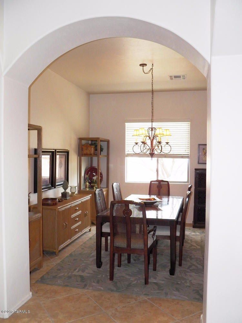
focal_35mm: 31
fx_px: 289
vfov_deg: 58.4
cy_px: 162
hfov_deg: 45.4
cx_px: 121
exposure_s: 1/50
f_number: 2.8
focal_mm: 5.5
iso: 125
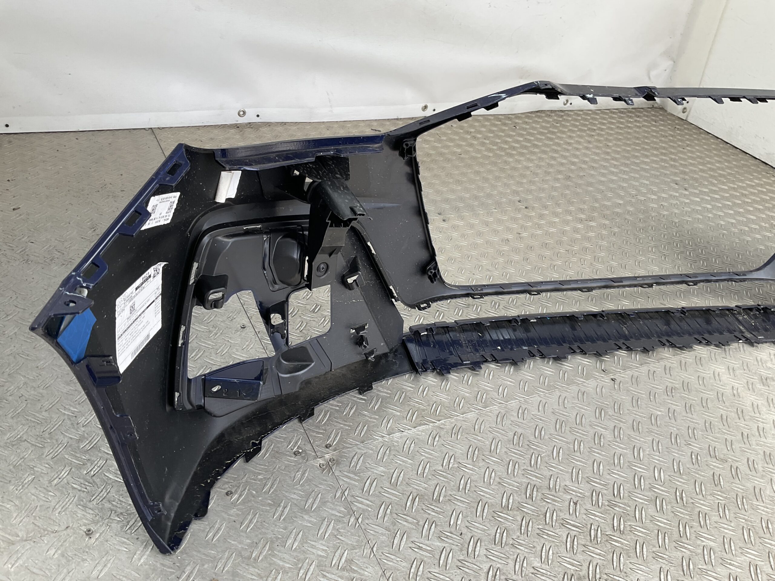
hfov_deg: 61.7
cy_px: 290
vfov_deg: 48.2
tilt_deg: -32.3
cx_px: 388
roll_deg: -14.3
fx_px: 649
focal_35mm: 29
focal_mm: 3
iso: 16
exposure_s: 1/136
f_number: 1.8
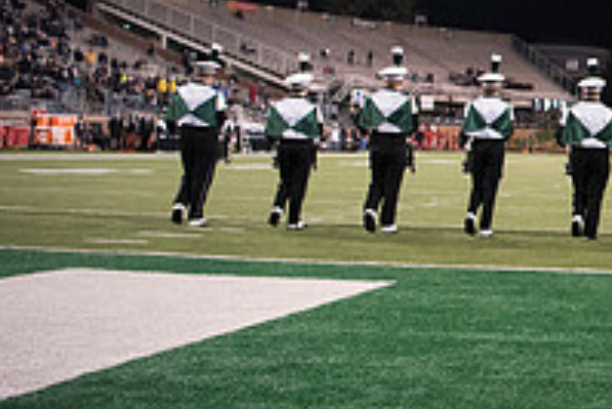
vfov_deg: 19.1
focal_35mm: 70
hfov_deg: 23.7
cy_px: 38
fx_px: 1191
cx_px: 886
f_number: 3.2
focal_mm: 24
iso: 4000
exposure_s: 1/800
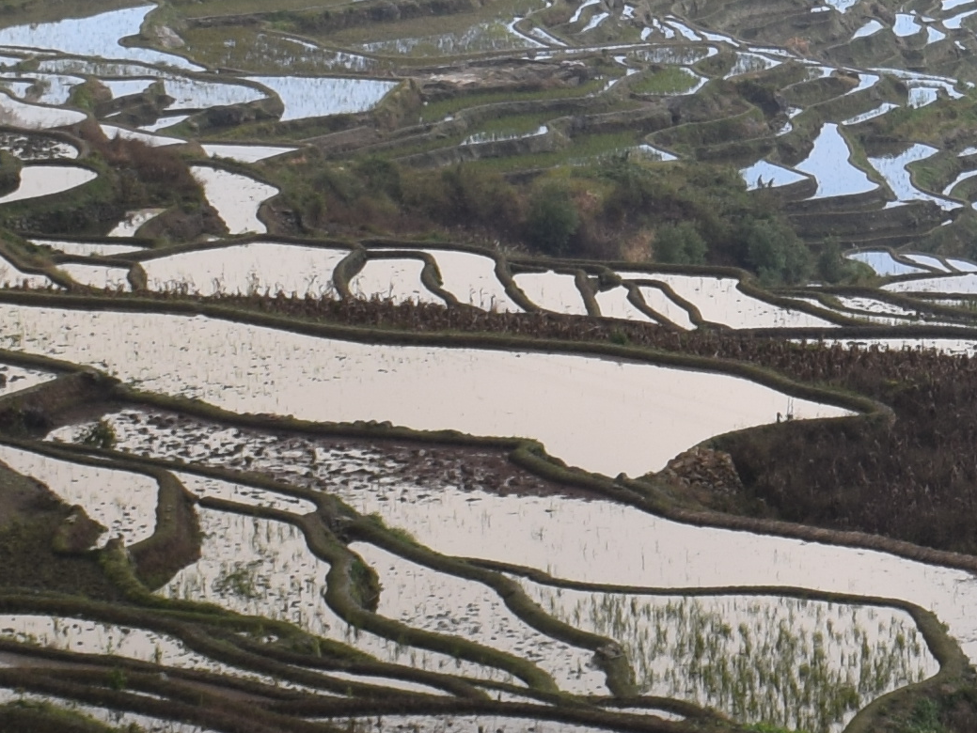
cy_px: 73
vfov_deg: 6.6
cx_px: 1495
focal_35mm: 225
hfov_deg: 8.6
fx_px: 6346
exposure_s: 1/40
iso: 100
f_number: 11
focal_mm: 27
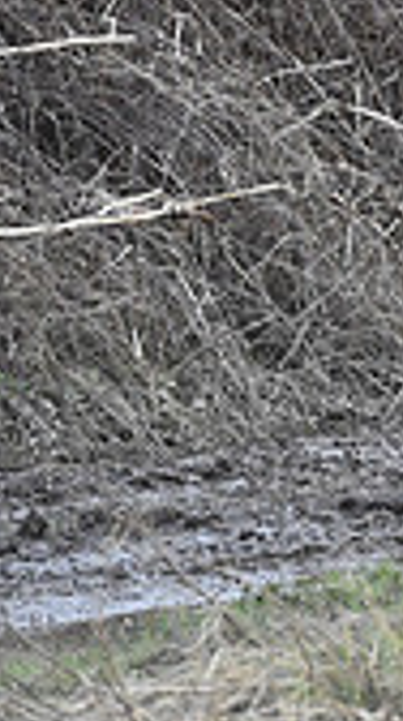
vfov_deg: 3.0
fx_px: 13829
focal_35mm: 725
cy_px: -43
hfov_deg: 1.7
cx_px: 1068
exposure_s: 1/1250
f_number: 4.5
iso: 3200
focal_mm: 200
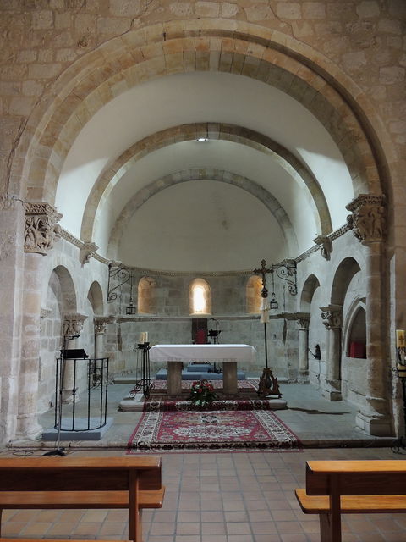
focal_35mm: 24
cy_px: 271
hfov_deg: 56.8
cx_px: 203
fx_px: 375
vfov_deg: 71.6
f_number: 3
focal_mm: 4.3
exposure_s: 1/8
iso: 450
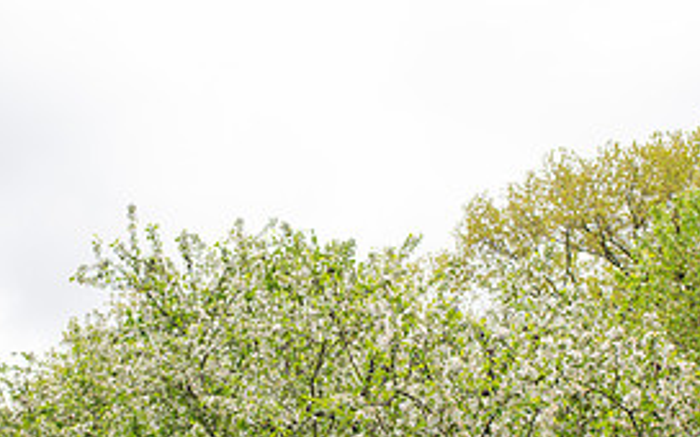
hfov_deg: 34.5
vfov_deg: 21.6
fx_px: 1126
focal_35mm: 59
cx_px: 336
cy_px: 373
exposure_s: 1/640
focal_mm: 35
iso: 100
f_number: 3.2
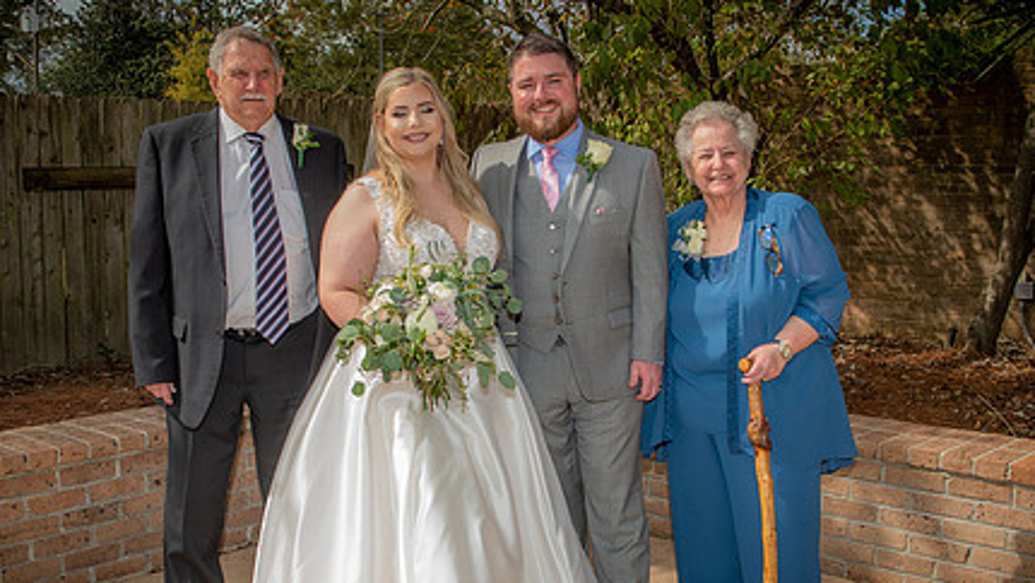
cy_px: 371
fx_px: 1125
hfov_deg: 49.4
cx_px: 501
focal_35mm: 41
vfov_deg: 28.9
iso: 125
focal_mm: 29
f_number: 8
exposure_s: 1/250
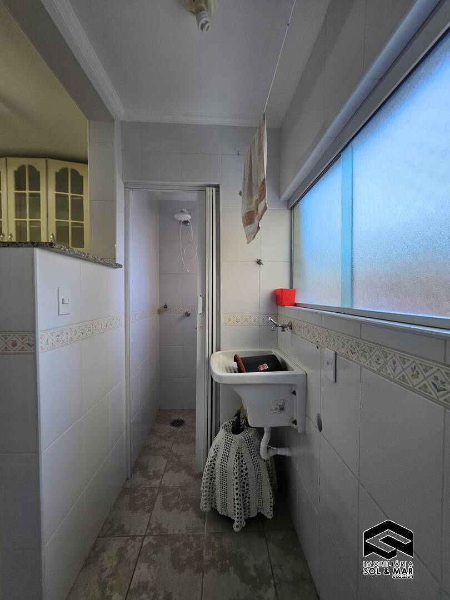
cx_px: 225
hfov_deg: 89.9
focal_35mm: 13
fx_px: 225
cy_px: 300
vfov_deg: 106.2
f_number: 2.2
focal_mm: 1.7
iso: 64
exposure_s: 1/60
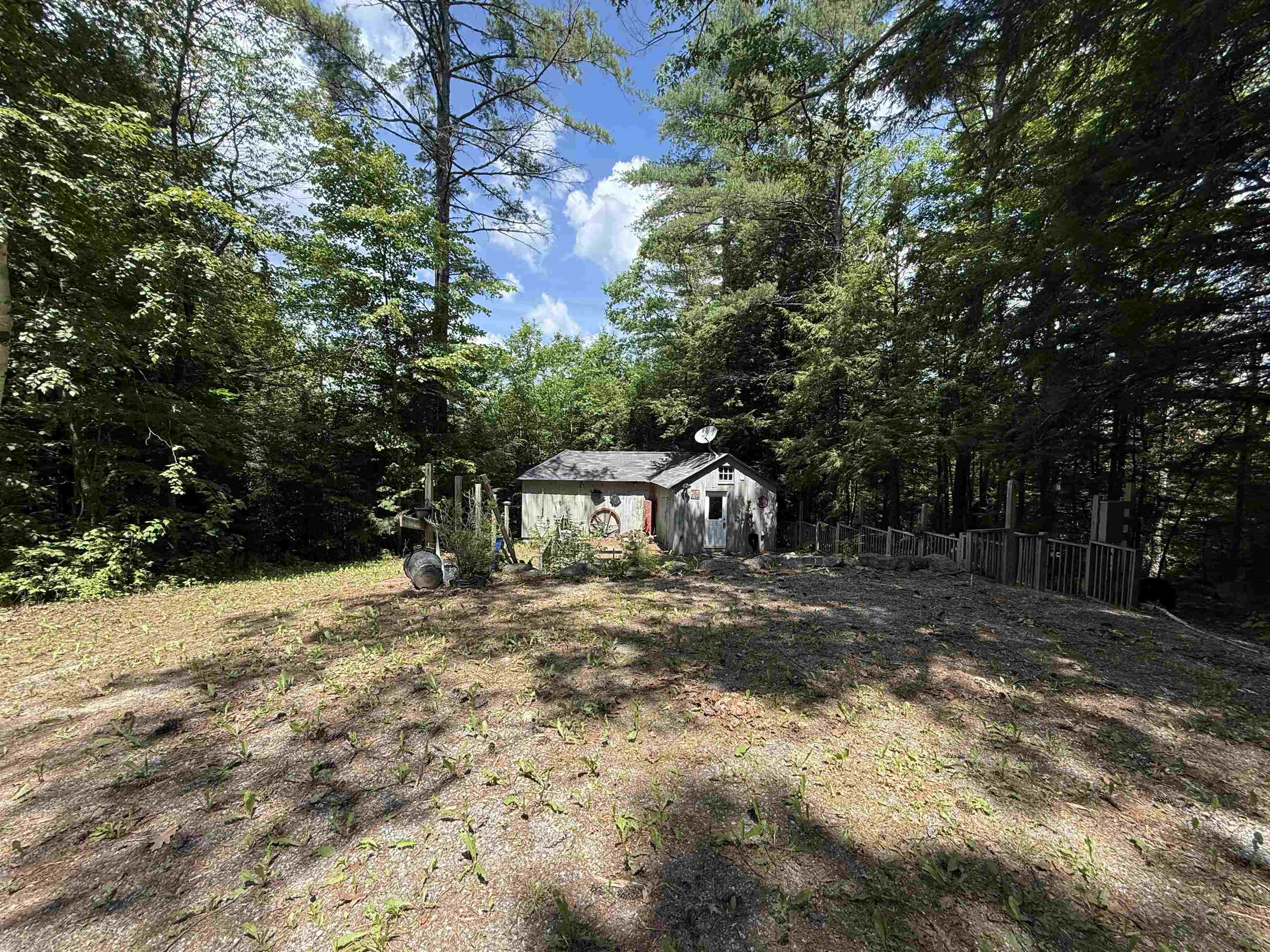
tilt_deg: -3.8
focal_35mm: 14
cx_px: 635
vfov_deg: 85.7
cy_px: 476
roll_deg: -2.1
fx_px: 514
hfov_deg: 102.1
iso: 64
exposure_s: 1/664
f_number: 2.2
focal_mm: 2.22
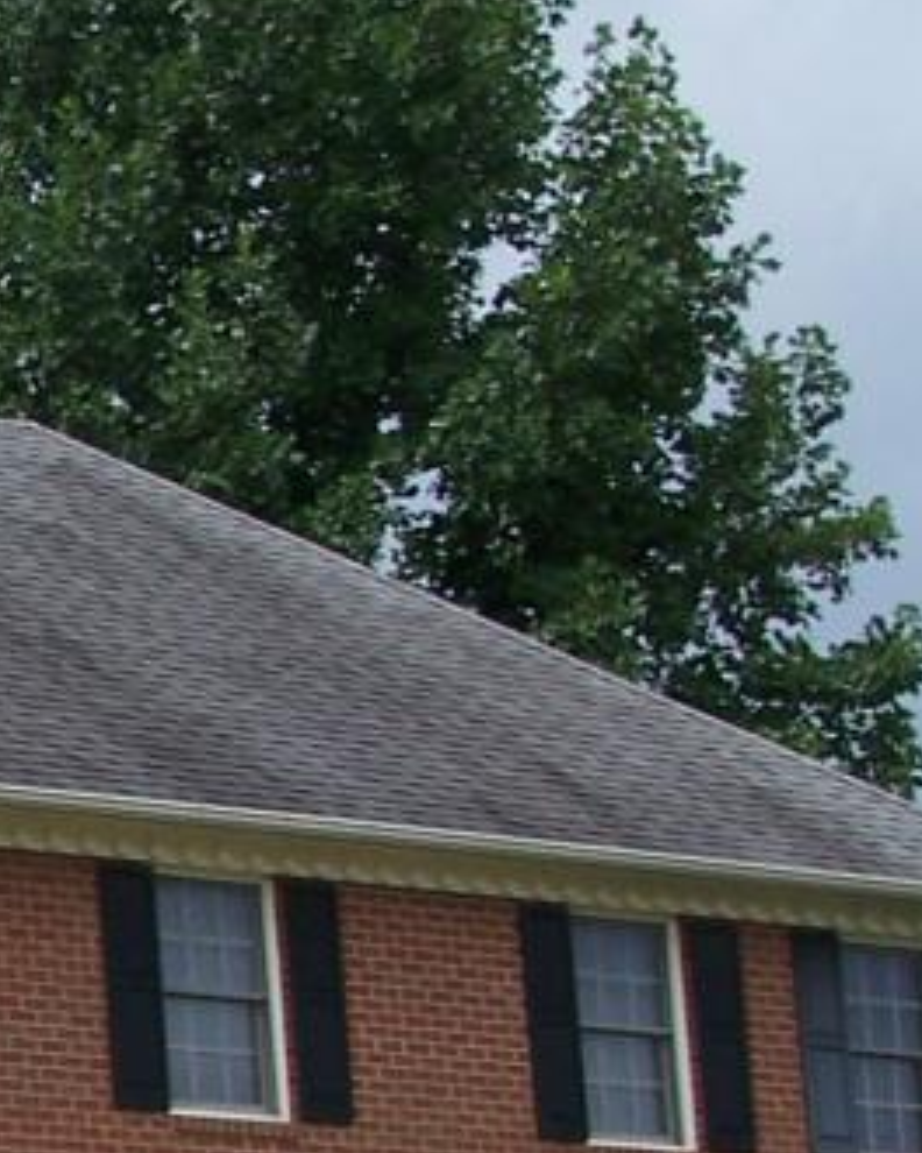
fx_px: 6583
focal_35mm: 193
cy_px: 1328
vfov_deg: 9.9
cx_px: -800
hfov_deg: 7.7
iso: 80
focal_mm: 8.5
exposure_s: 1/640
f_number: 4
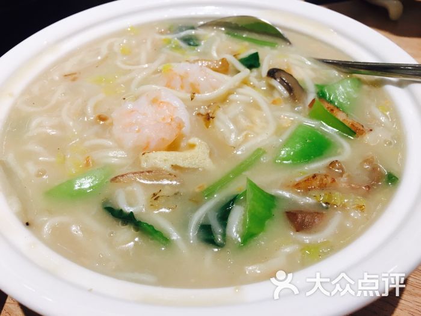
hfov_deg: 61.7
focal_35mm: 29
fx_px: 353
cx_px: 210
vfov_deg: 48.2
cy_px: 158
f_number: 2.2
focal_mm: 4.15
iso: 32
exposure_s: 1/33
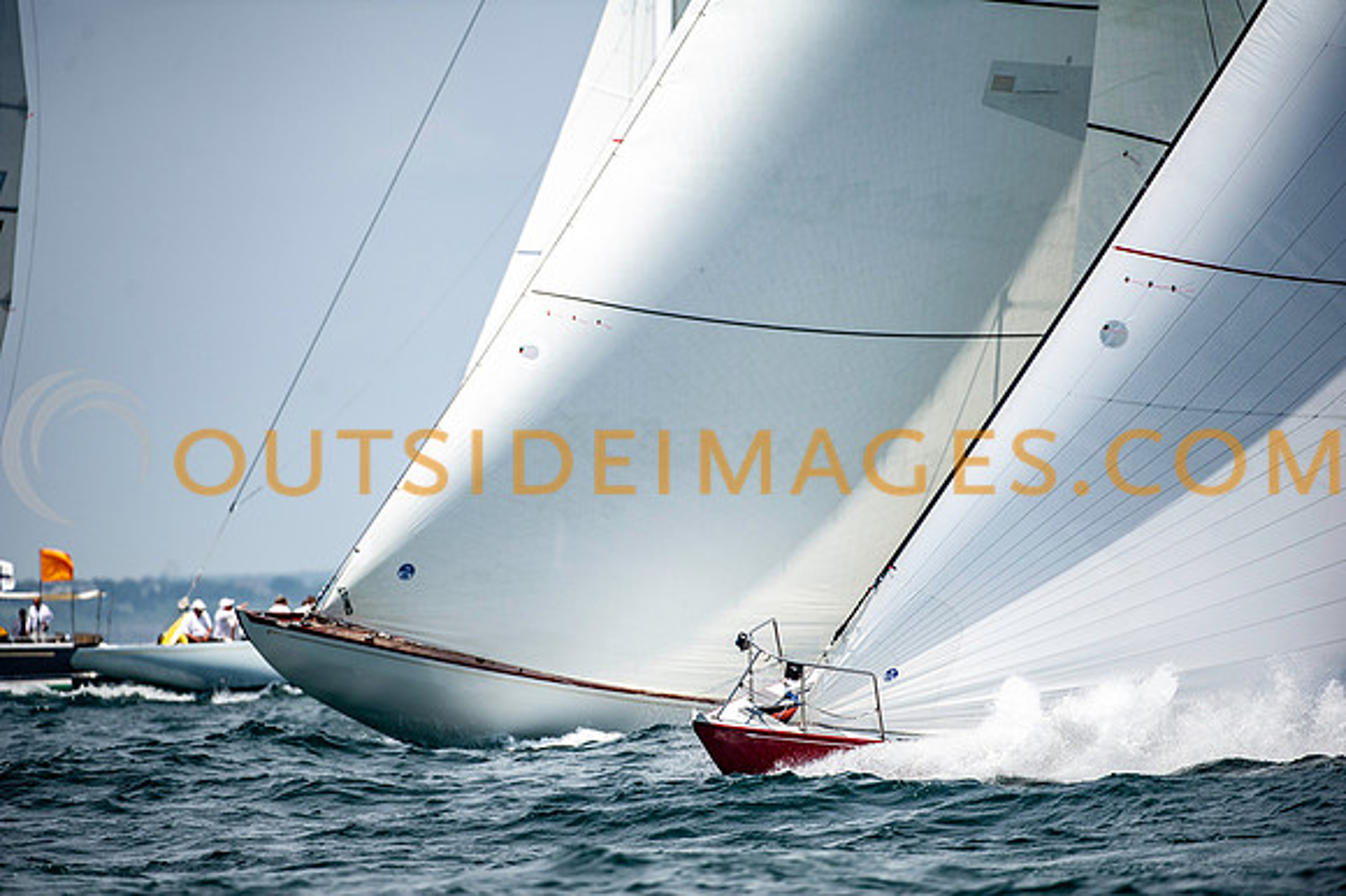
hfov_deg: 5.7
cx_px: 673
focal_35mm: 360
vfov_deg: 3.8
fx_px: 13452
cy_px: 448
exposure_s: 1/3200
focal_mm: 360
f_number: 5
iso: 400
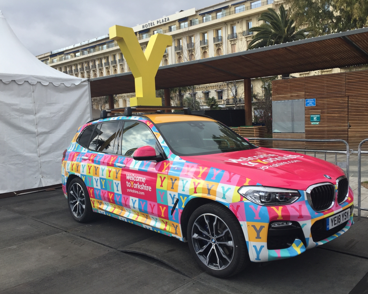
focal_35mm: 31
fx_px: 338
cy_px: 148
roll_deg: +1.7
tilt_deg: -5.9
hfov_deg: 57.1
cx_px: 194
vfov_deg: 47.1
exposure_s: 1/1199
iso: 32
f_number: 2.2
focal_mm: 4.15
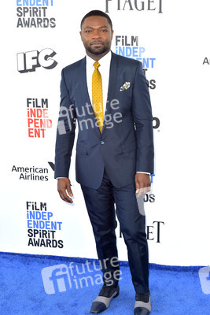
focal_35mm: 70
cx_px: 105
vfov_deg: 28.8
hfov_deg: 19.5
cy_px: 158
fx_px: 612
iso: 500
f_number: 6.3
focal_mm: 70
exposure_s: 1/320
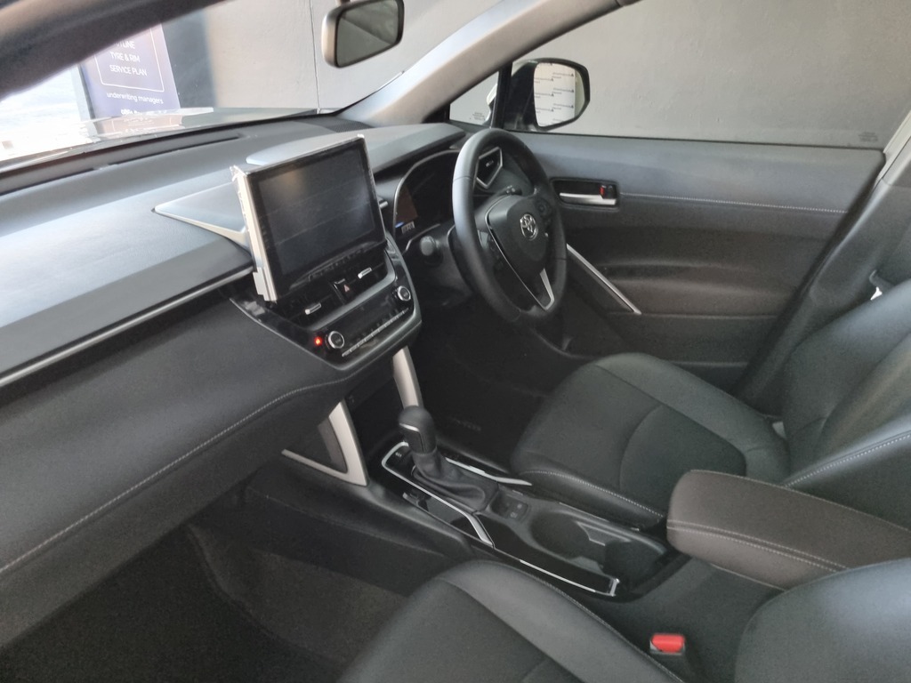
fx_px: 684
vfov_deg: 53.1
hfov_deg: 67.3
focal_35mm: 26
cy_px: 342
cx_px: 456
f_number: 1.8
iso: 640
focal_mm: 5.4
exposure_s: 1/33
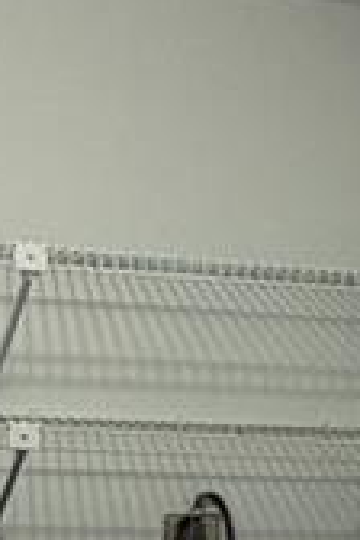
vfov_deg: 18.3
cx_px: 296
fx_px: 1560
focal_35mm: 104
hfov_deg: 13.1
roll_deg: -3.6
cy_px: 707
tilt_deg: -11.2
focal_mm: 2.22
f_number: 2.2
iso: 200
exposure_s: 1/120
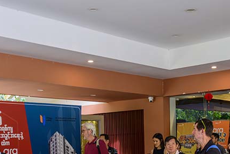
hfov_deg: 30.6
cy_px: 171
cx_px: 158
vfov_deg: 20.0
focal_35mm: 65
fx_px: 416
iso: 2500
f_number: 5.6
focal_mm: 29
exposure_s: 1/250
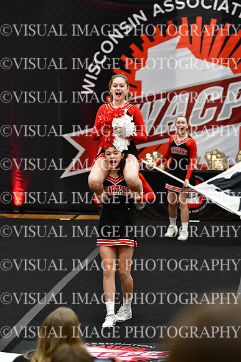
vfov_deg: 12.4
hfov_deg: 8.3
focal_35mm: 165
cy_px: 181
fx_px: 1656
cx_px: 120
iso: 4000
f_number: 3.5
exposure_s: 1/500
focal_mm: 110
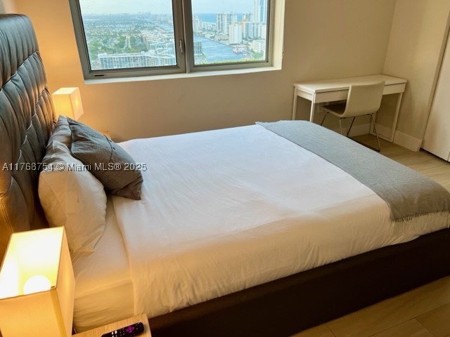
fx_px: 338
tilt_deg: -25.8
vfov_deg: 53.1
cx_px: 225
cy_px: 168
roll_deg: +1.5
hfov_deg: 67.3
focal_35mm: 26
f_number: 1.5
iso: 100
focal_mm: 5.7
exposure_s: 1/120
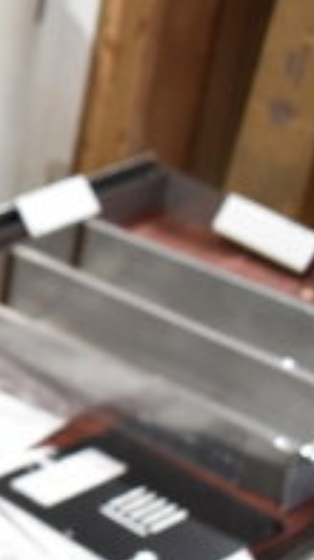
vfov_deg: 19.0
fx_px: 1670
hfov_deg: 9.3
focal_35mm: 113
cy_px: 324
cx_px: -502
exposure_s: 1/40
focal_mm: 23
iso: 280
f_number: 3.8
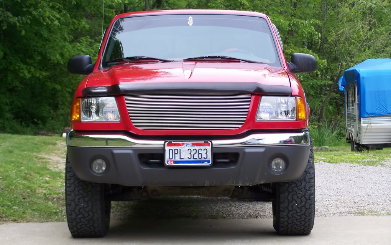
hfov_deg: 20.8
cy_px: 146
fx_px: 1066
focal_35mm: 100
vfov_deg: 13.1
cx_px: 196
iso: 64
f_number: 3.2
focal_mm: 15.6
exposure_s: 1/200
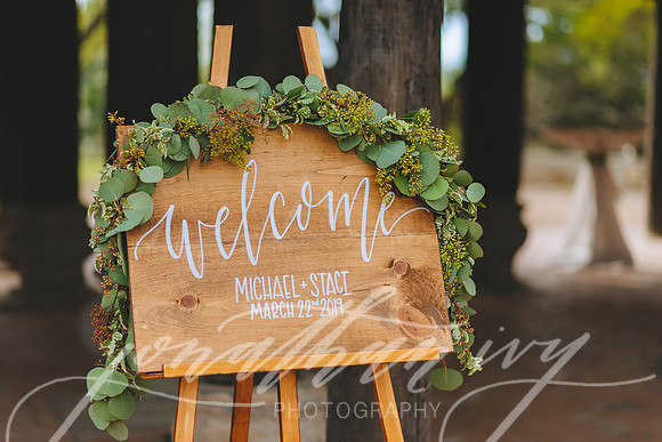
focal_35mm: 85
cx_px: 331
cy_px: 221
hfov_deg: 23.9
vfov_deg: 16.1
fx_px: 1563
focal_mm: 85
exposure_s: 1/2000
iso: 100
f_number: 2
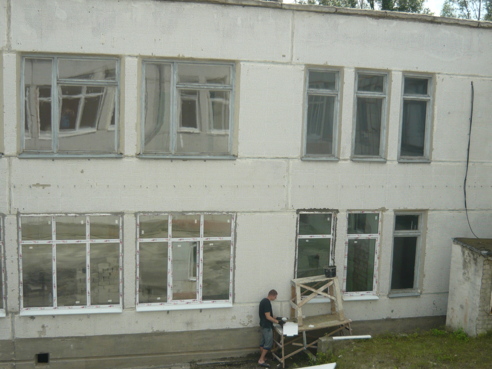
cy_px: 204
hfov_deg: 42.1
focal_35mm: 45
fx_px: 640
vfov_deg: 32.2
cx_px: 249
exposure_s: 1/160
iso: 100
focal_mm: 5.5
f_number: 8
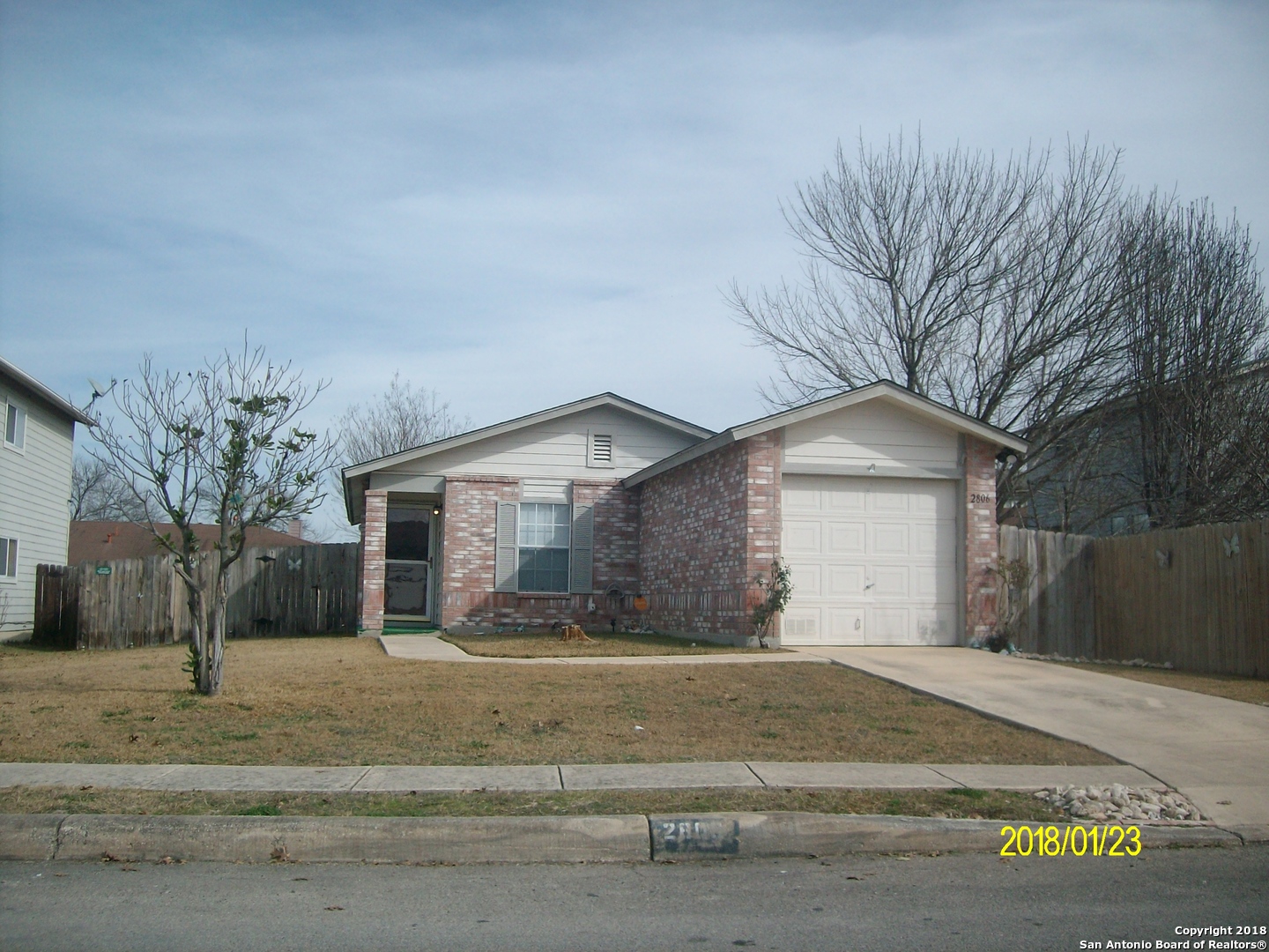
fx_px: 1283
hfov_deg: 52.6
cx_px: 634
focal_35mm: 35
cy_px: 476
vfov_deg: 40.7
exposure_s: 1/339
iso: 80
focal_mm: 5.8
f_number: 7.2
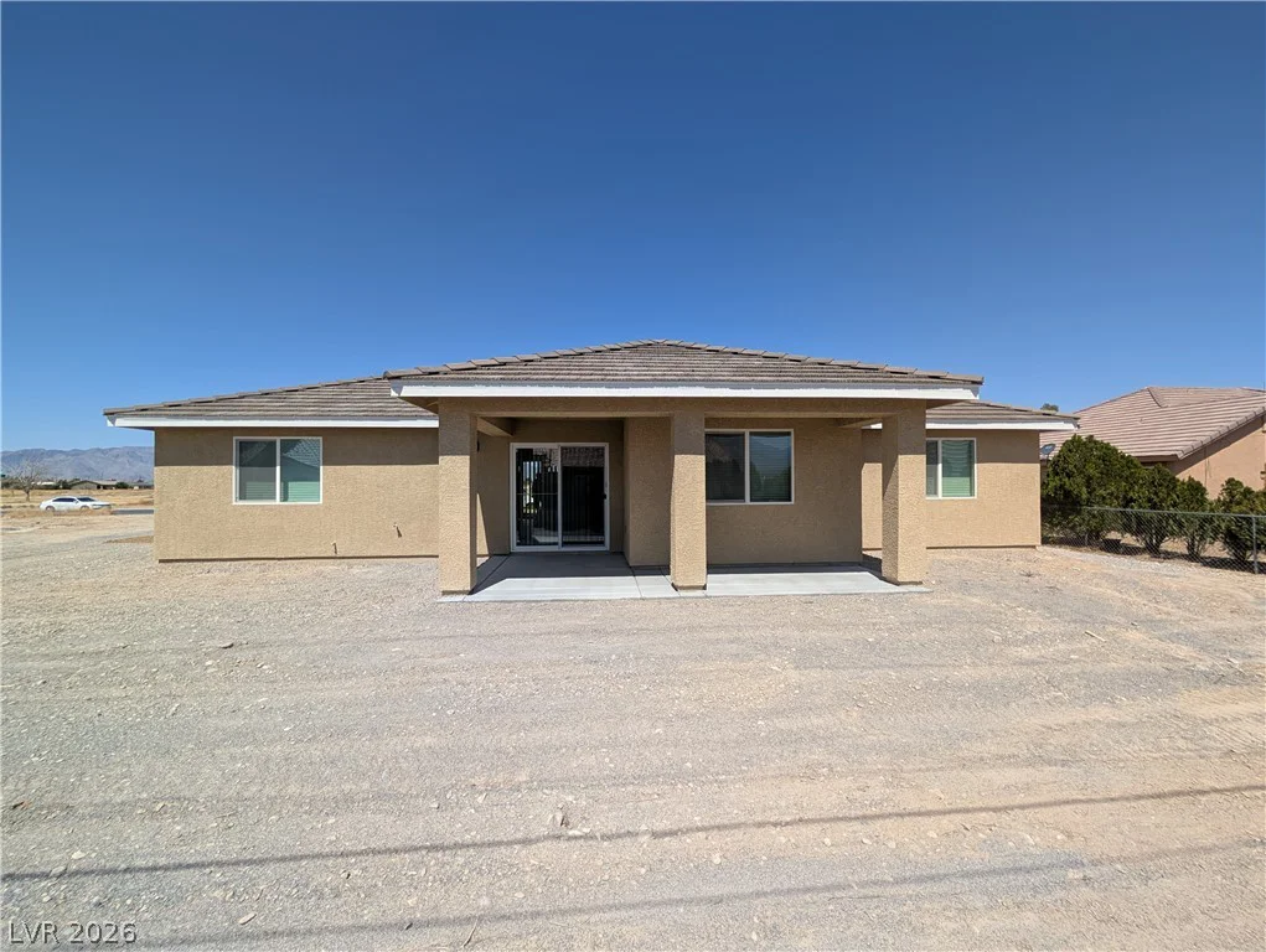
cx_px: 633
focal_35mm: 12
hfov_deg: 110.5
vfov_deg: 94.6
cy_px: 476
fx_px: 439
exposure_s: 1/3448
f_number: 1.7
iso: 57
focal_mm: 2.02
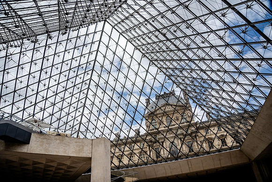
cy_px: 91
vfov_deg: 53.2
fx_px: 181
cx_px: 136
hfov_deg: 73.7
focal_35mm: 24
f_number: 4
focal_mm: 24
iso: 100
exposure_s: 1/1000
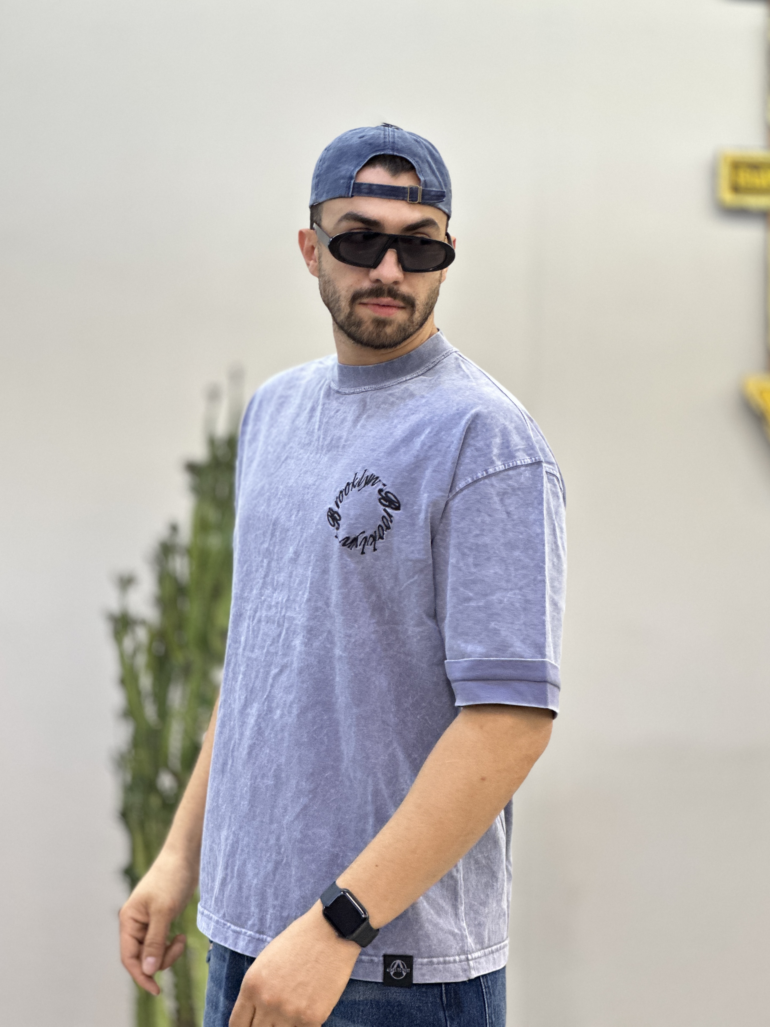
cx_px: 385
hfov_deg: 19.1
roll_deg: -2.2
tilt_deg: -1.0
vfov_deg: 25.3
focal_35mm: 77
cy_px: 514
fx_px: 2284
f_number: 2.8
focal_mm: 9
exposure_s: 1/100
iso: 200
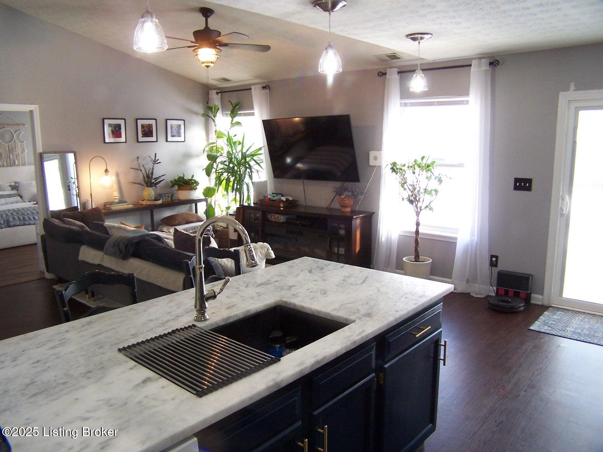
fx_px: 662
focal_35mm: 38
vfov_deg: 37.7
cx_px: 302
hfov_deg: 49.0
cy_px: 226
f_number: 2.8
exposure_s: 1/30
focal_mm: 6.3
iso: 140
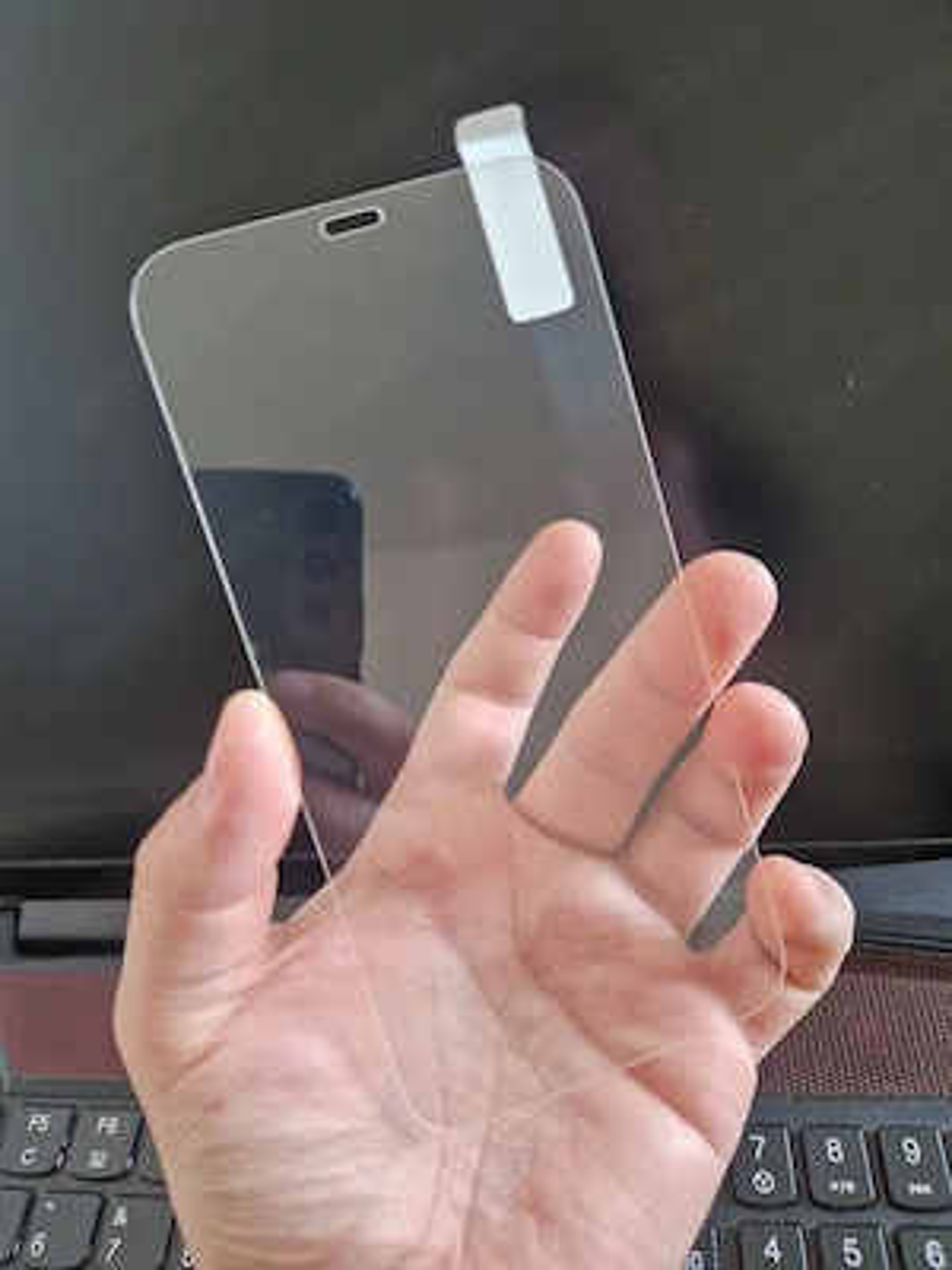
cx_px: 476
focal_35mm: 23
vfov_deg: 73.9
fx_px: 843
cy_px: 635
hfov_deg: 58.9
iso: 160
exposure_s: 1/100
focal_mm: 5.4
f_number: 1.8
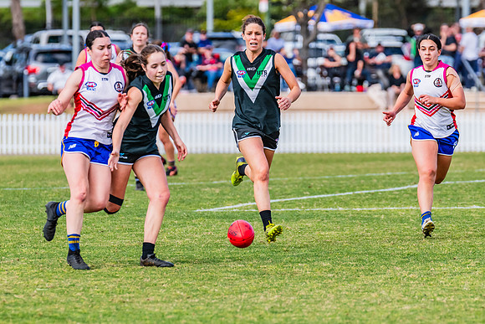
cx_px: 259
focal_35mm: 412
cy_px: 147
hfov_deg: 5.0
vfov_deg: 3.3
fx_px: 5547
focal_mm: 310
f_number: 7.1
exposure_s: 1/1600
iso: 800
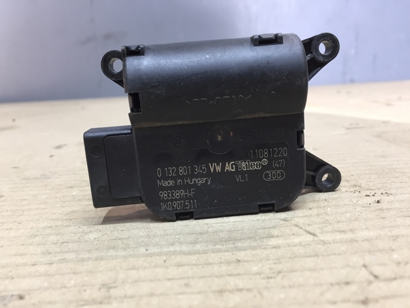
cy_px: 154
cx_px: 205
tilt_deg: -11.6
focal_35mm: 29
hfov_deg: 61.7
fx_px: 343
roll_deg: +2.6
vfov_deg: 48.2
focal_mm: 4.15
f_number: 2.2
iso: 100
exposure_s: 1/33
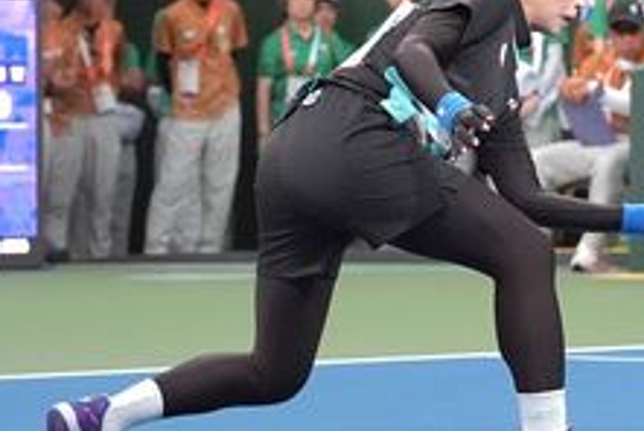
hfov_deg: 7.5
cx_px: 749
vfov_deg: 5.1
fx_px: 4854
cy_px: 183
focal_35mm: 271
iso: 6400
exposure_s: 1/2000
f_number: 5
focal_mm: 100
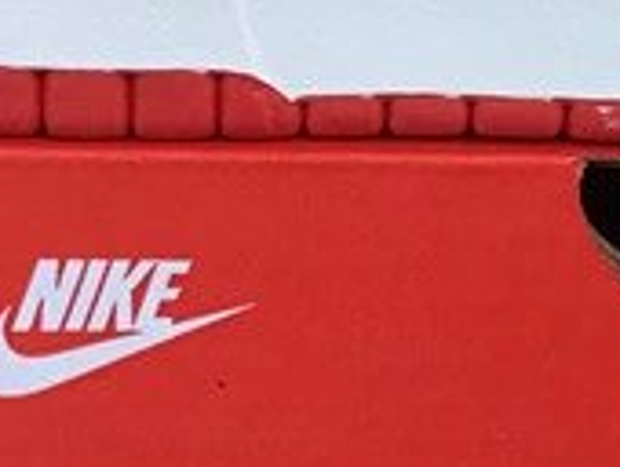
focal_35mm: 164
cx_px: 737
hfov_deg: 11.8
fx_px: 2942
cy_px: -122
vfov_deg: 8.9
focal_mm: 3.3
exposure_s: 1/494
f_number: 2.4
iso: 25
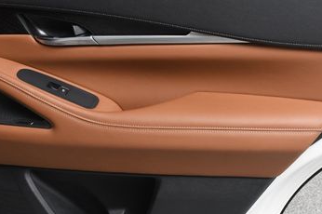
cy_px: 94
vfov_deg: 22.2
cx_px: 145
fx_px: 545
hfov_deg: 32.9
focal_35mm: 61
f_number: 6.3
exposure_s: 1/160
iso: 100
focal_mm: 22
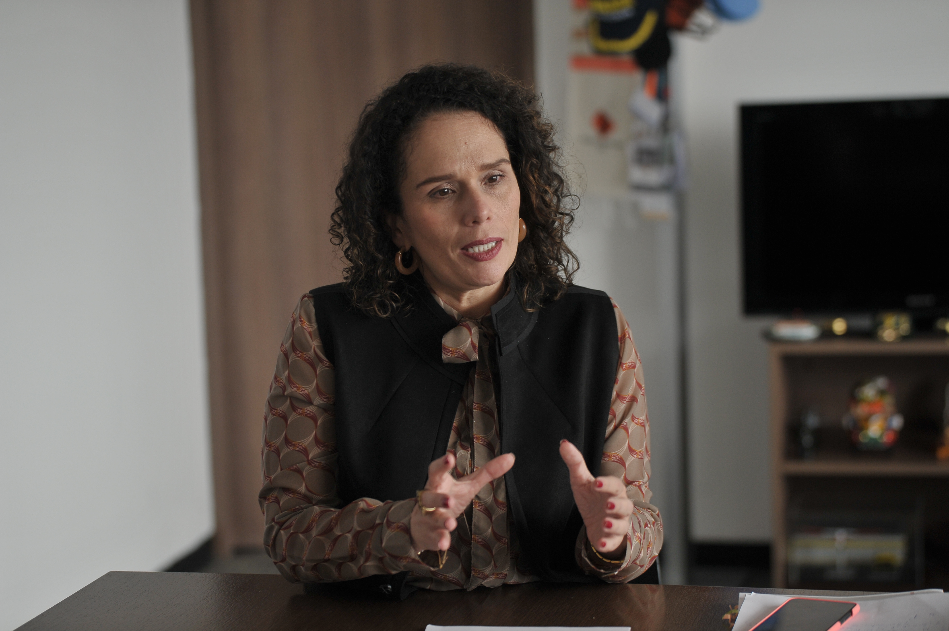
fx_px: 2239
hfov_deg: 23.9
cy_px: 316
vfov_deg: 16.1
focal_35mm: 85
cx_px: 474
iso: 800
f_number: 2.8
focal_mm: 85
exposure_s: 1/640
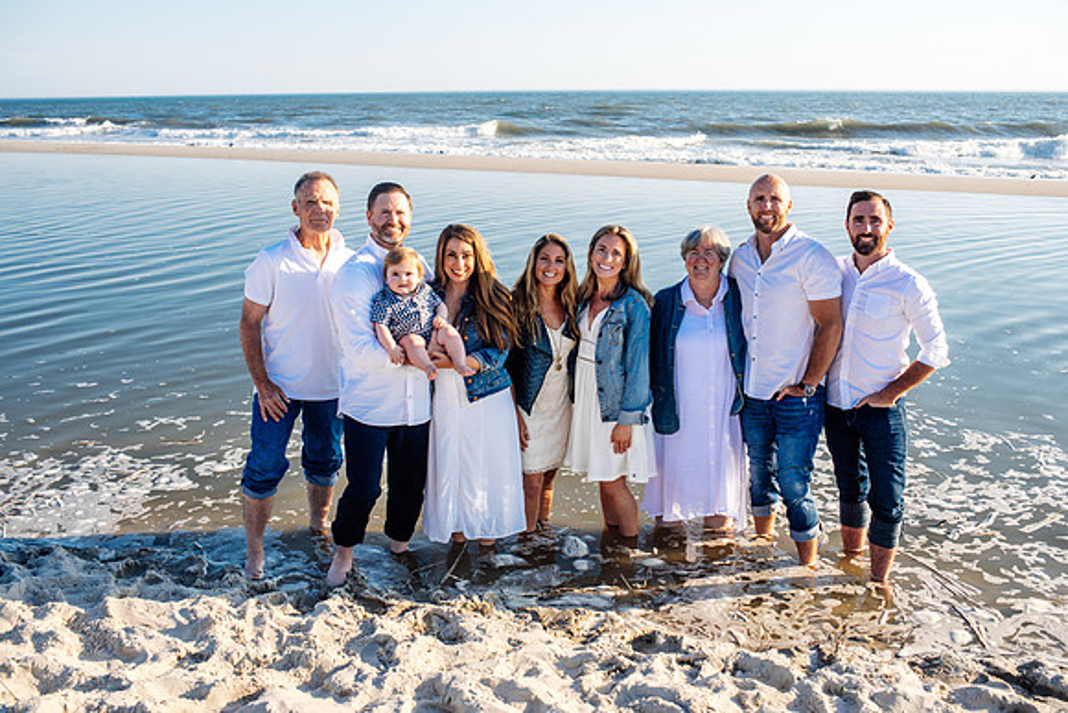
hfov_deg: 54.4
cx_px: 534
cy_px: 356
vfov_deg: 37.9
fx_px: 1039
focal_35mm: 35
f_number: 4.5
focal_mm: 35
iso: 160
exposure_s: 1/1000
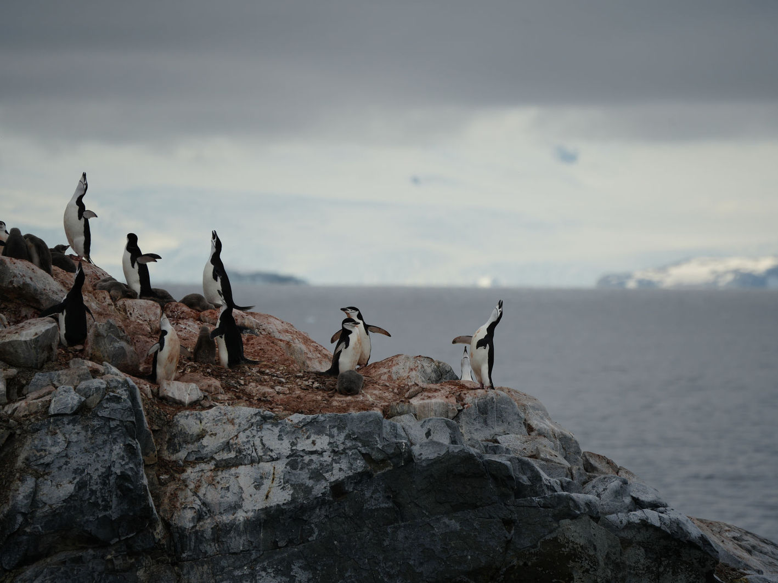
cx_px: 426
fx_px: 9753
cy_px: 292
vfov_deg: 3.4
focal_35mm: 434
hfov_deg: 4.6
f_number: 7.1
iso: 100
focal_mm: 400
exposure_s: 1/500
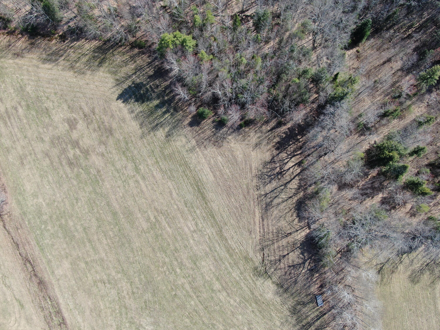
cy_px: 165
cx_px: 220
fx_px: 305
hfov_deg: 71.6
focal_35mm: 24
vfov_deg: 56.8
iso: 100
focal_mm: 4.39
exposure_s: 1/500
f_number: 2.8
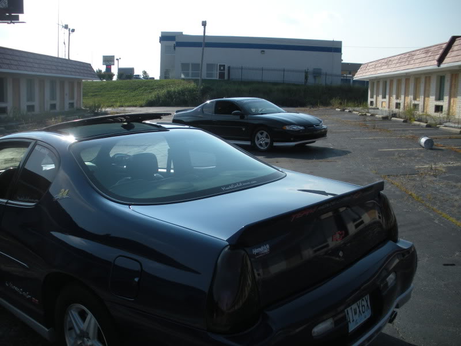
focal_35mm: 36
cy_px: 173
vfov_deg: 39.7
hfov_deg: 51.4
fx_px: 479
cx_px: 230
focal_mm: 6.3
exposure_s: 1/758
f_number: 3.5
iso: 64
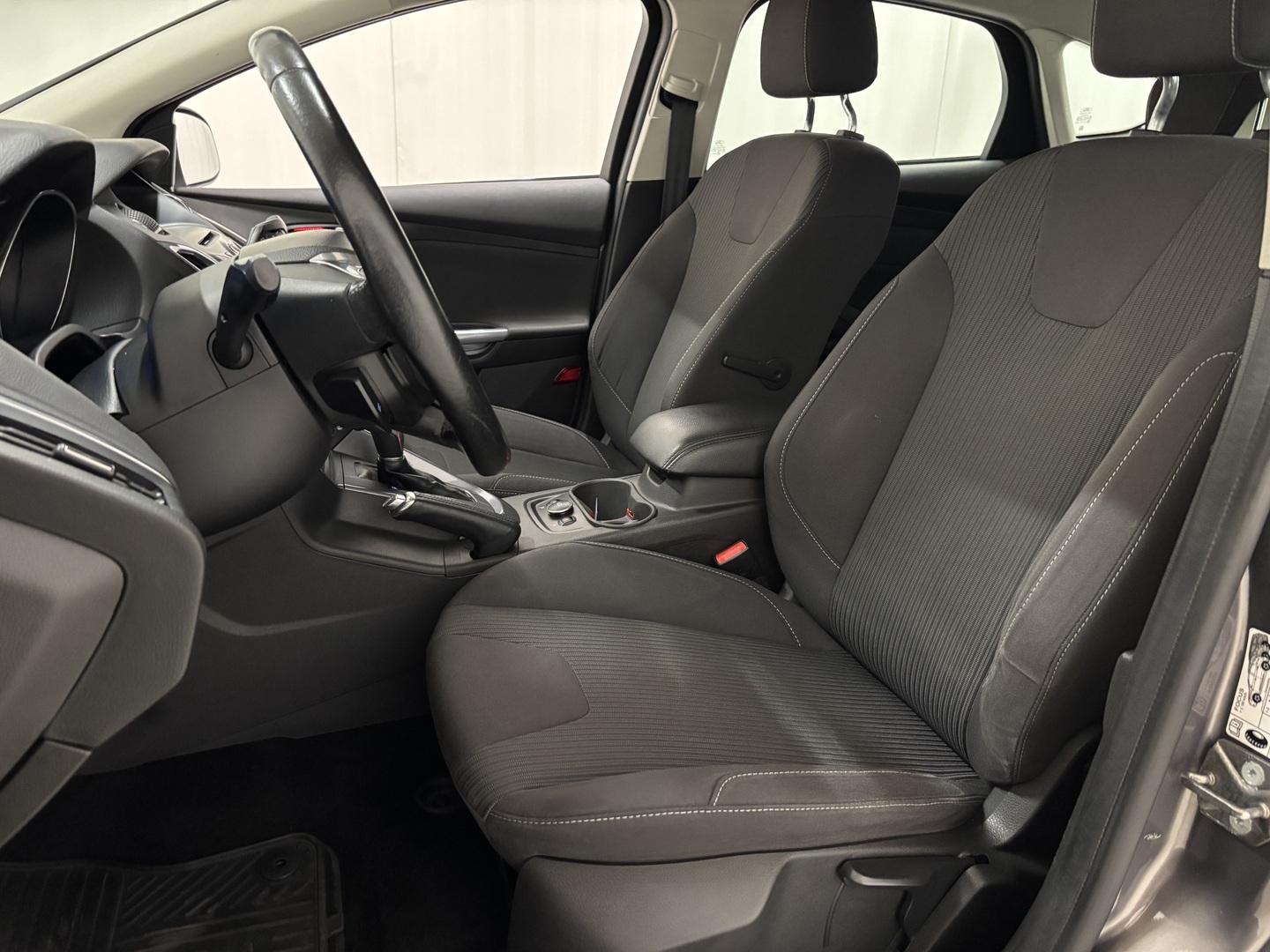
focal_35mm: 26
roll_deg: -2.4
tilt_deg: -19.9
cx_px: 635
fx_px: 954
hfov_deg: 67.3
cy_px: 476
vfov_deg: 53.1
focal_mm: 5.96
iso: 640
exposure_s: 1/25
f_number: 1.6
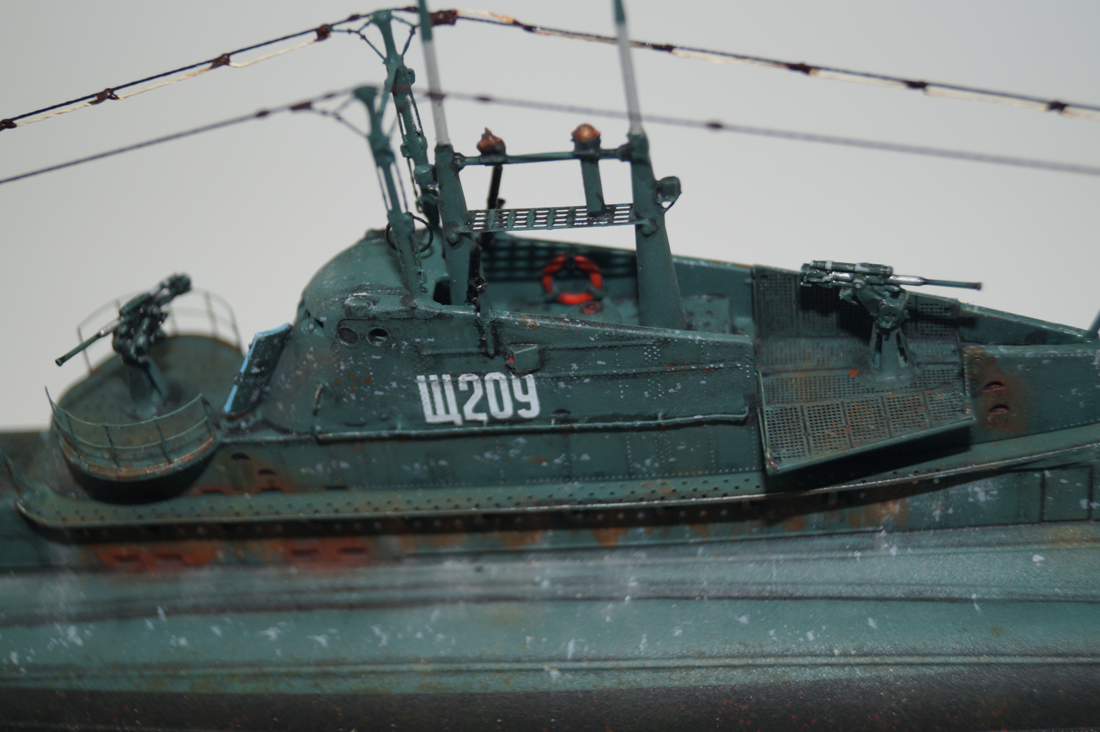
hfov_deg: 29.9
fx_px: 2061
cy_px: 366
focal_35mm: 68
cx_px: 550
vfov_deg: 20.1
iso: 200
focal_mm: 45
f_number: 5.6
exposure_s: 1/80
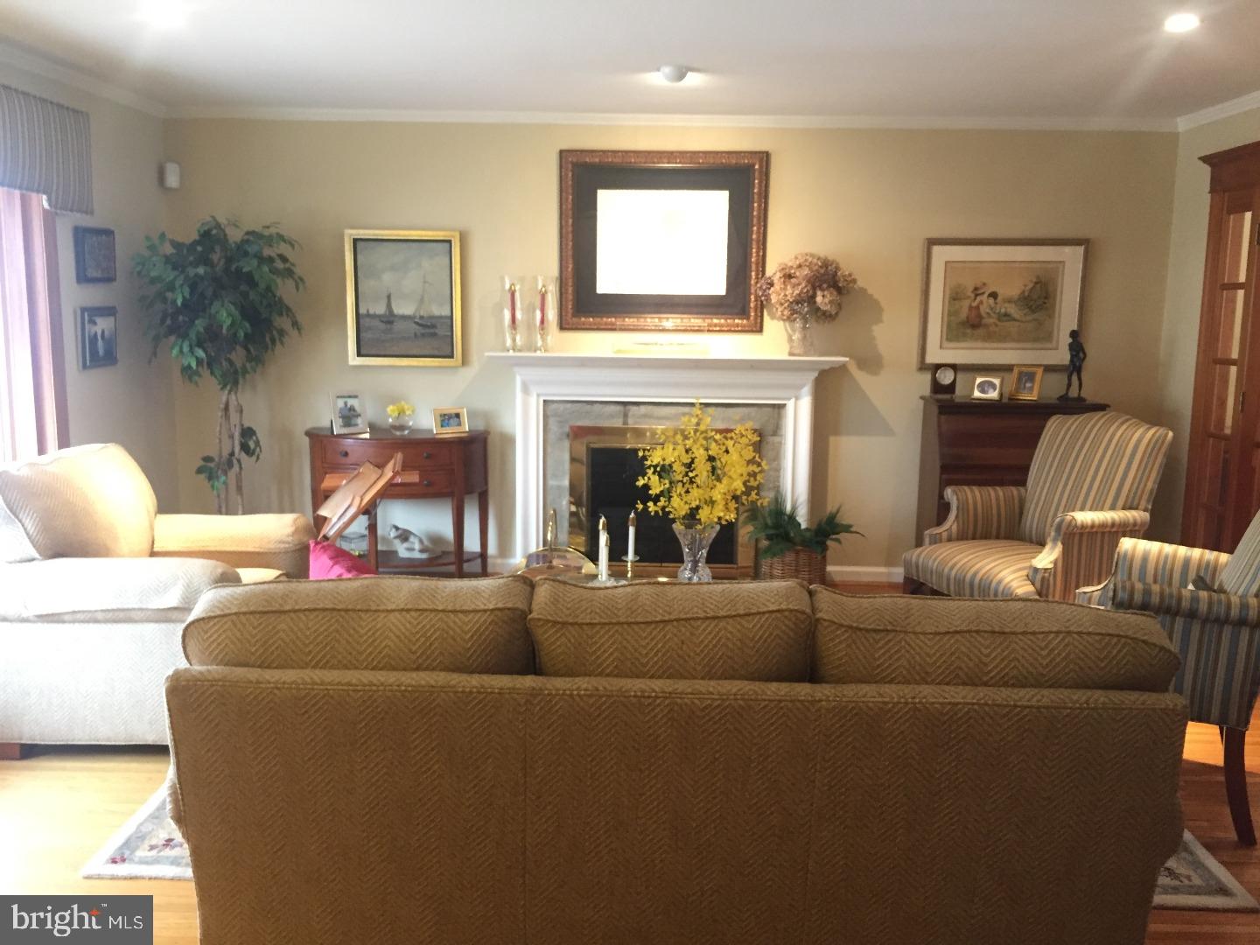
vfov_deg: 48.2
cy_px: 472
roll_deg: -1.0
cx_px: 630
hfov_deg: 61.7
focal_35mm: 29
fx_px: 1056
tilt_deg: -8.7
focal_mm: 4.15
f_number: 2.2
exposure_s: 1/24
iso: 250
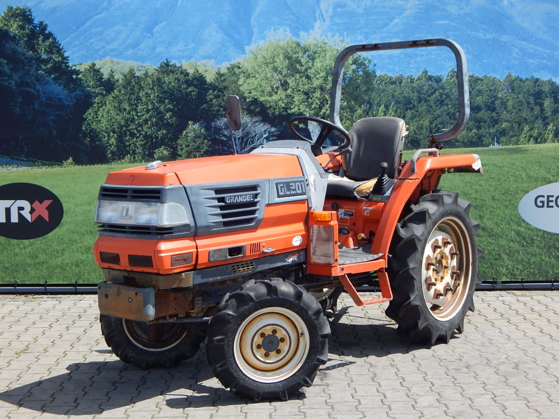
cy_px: 210
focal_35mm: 54
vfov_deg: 27.0
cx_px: 280
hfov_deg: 35.5
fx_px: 872
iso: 125
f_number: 3.8
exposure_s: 1/800
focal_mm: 9.7
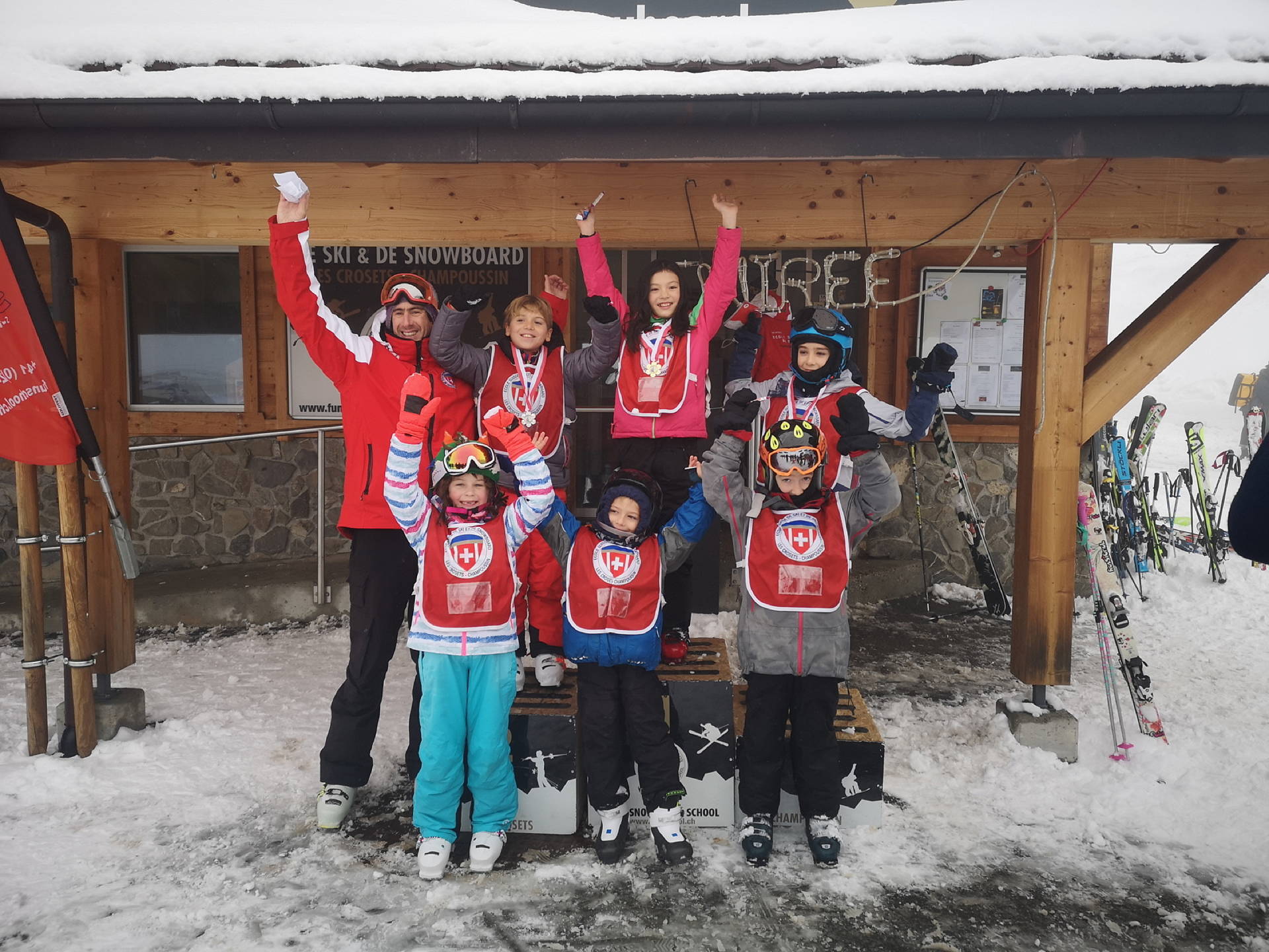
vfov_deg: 51.4
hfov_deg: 65.3
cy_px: 476
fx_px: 990
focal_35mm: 27
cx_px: 634
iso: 50
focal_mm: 3.95
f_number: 1.8
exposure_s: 1/343
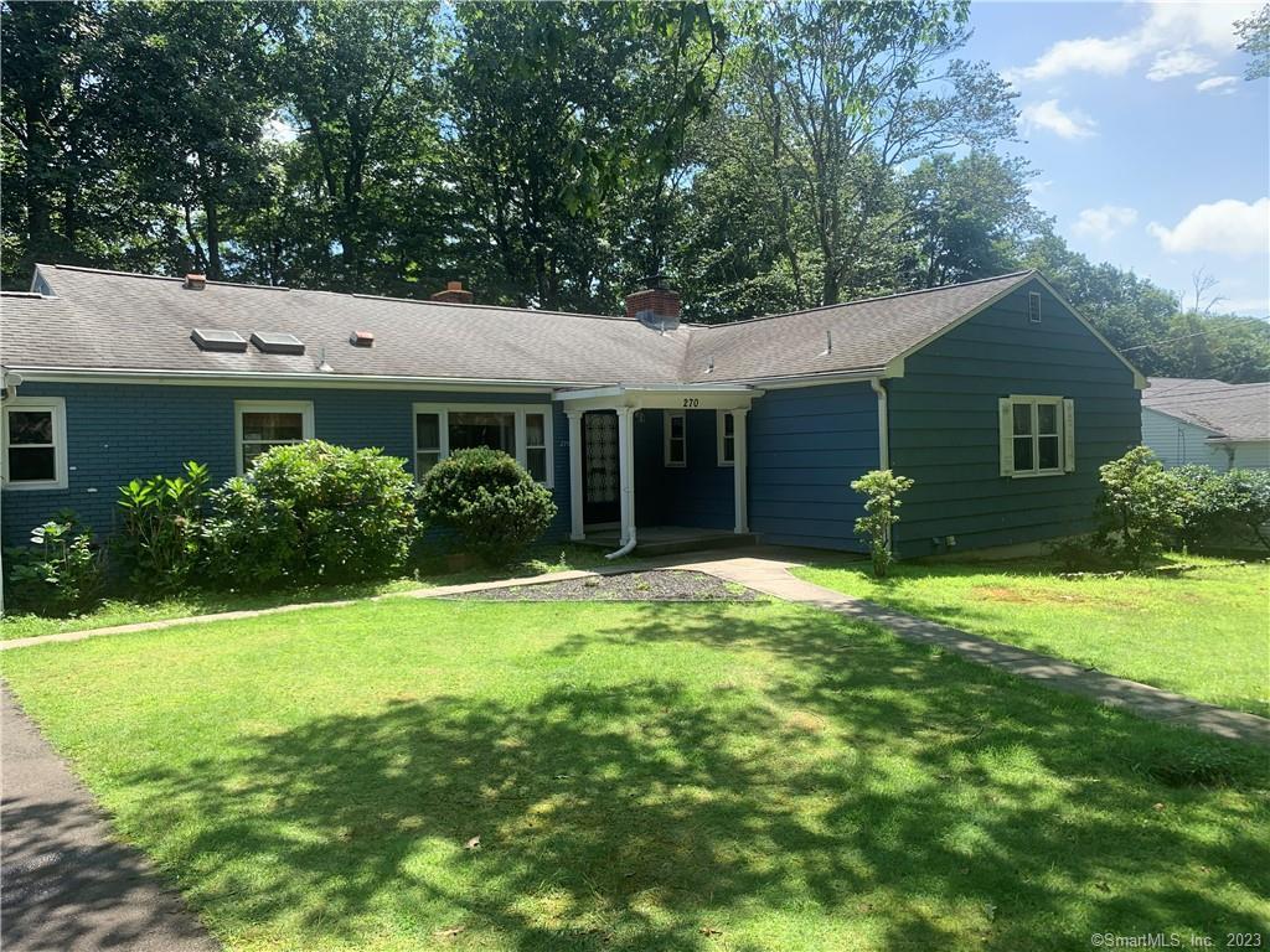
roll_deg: +1.0
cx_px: 635
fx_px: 954
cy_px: 476
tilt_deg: -1.7
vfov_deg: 53.1
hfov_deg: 67.3
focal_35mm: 26
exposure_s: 1/727
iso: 25
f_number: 1.8
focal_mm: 4.25
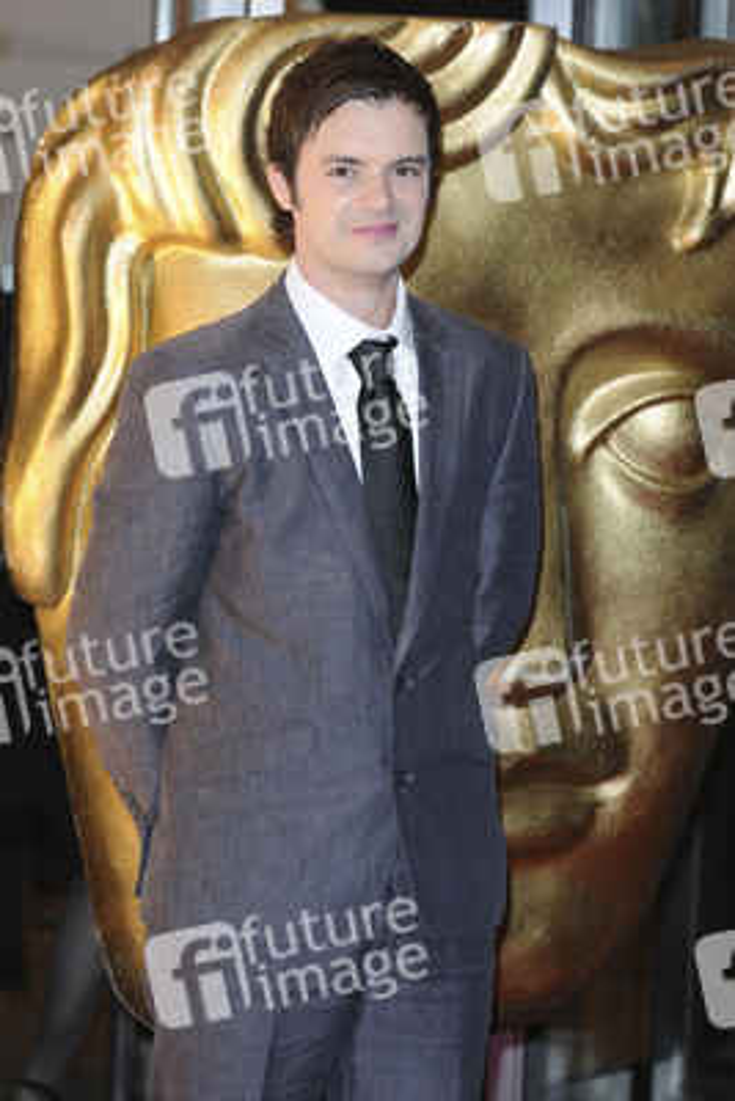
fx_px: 4589
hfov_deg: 9.2
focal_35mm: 150
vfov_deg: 13.7
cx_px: 368
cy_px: 550
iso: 640
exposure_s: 1/160
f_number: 4.5
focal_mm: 100
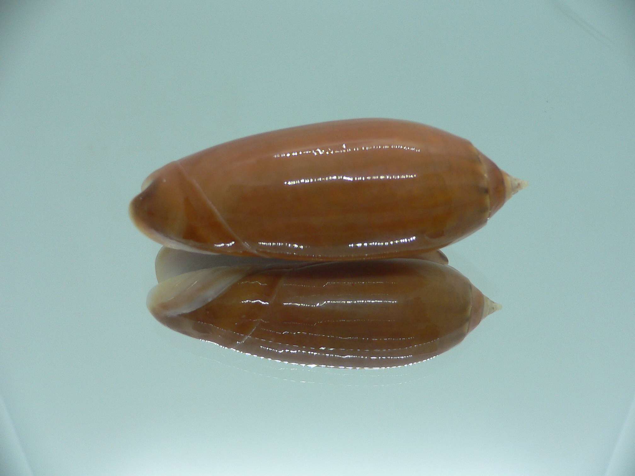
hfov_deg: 52.6
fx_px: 642
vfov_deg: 40.7
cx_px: 318
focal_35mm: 35
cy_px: 238
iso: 100
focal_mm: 4.6
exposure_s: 1/60
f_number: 2.8
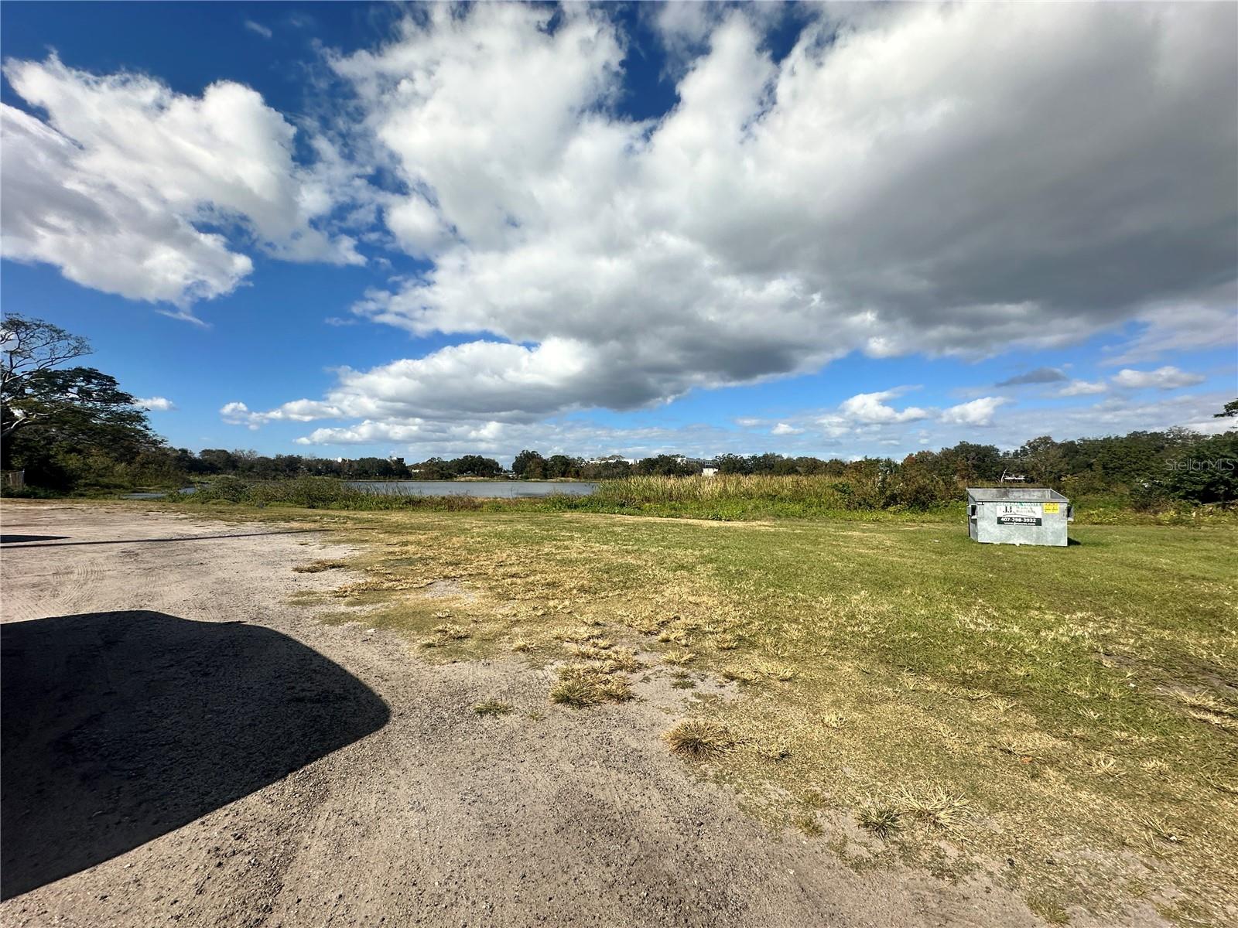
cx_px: 619
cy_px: 464
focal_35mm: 14
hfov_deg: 102.1
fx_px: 501
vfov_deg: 85.7
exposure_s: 1/3300
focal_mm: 2.22
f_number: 2.2
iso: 40
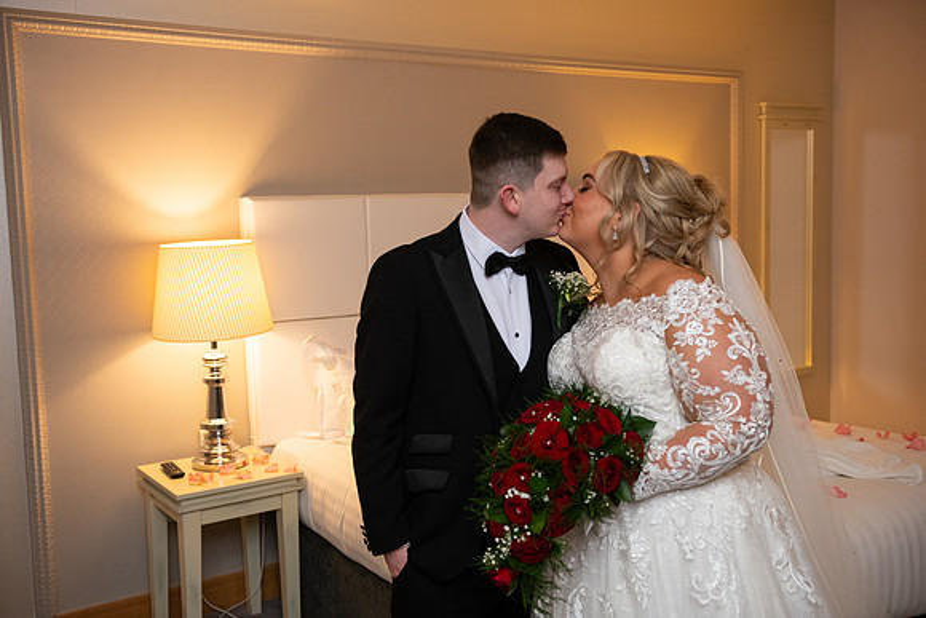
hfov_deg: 53.1
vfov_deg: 36.9
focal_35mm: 36
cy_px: 309
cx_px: 463
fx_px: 926
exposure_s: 1/160
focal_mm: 36
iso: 800
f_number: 3.5
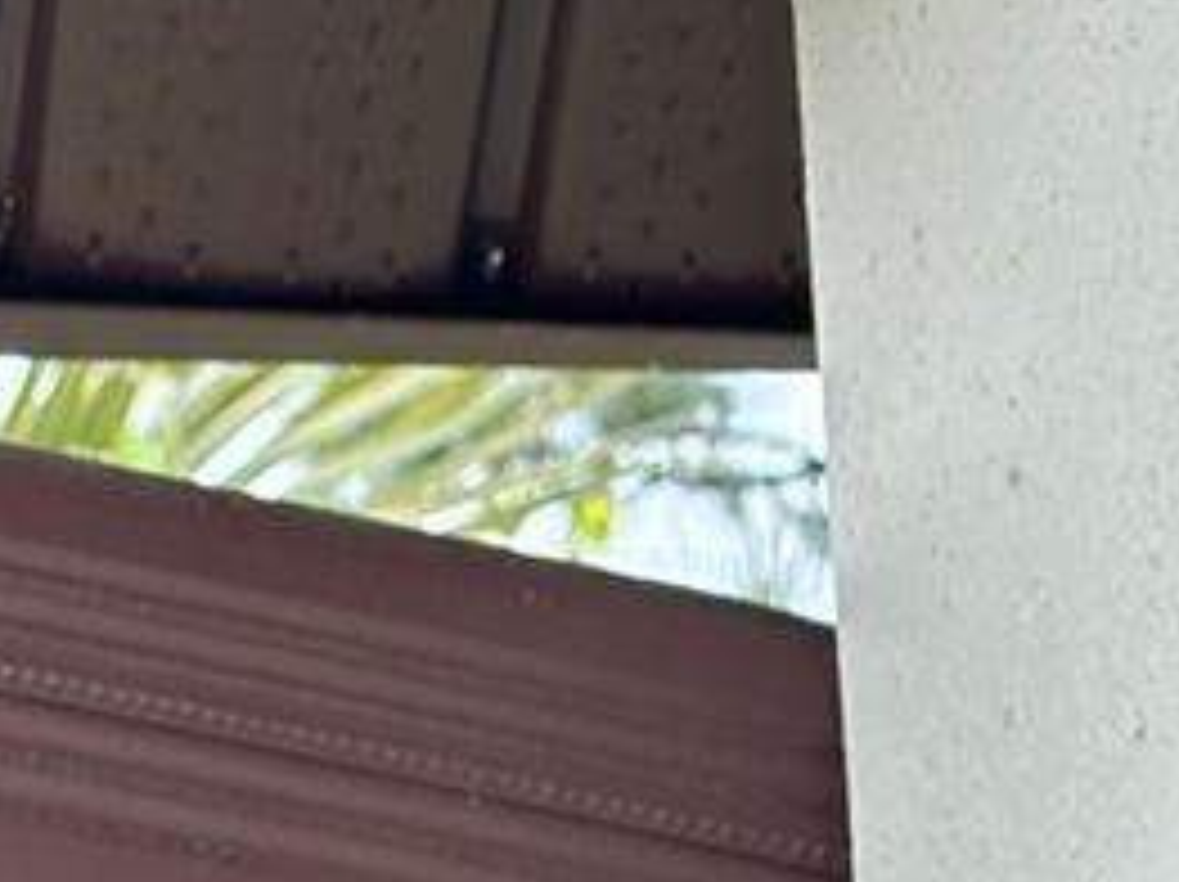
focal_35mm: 220
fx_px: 7486
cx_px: 256
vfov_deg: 6.4
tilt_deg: +30.6
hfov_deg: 9.0
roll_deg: +0.6
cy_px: -1300
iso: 80
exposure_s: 1/86
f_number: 1.78
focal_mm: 6.86
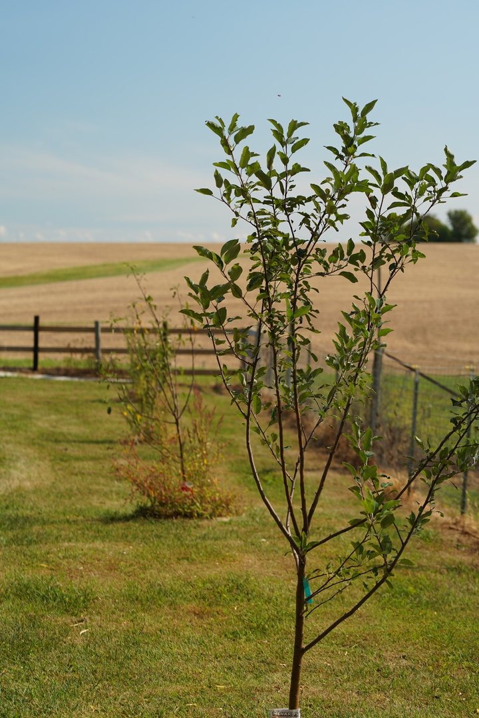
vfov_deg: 23.9
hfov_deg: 16.1
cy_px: 359
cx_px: 240
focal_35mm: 85
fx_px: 1696
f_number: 5.6
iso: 100
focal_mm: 85
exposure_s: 1/250
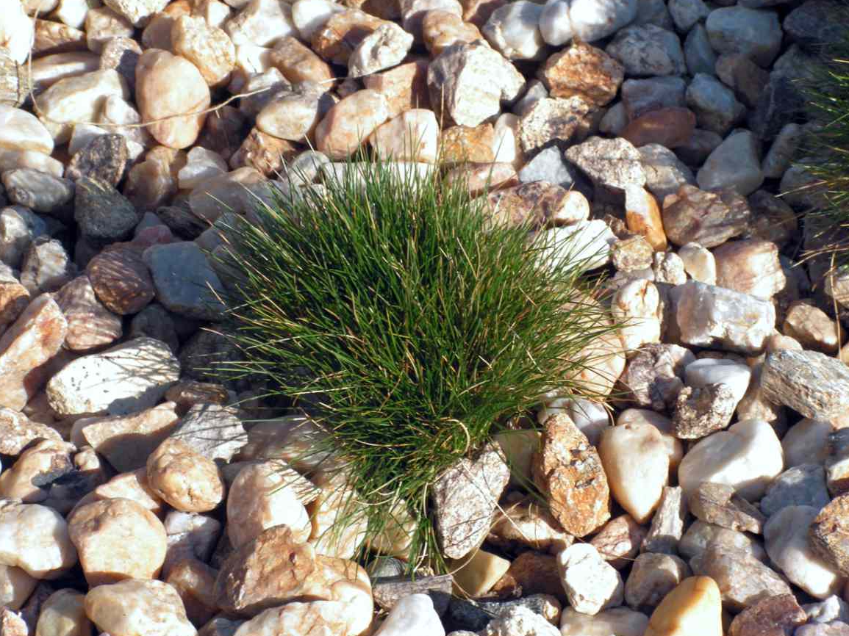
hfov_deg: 18.4
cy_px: 325
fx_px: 2624
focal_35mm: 107
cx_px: 434
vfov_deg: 13.8
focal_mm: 17.3
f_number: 4.8
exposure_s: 1/160
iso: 50
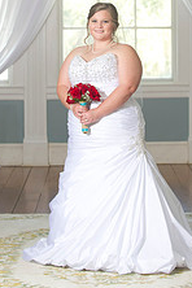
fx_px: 1216
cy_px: 52
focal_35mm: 152
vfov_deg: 13.4
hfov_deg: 9.0
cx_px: 103
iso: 400
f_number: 3.2
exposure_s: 1/80
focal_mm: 75
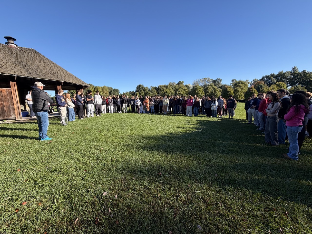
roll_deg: +3.2
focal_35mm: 14
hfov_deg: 102.1
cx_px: 156
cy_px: 117
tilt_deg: -6.4
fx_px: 126
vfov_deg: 85.7
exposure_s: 1/709
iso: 40
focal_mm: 2.22
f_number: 2.2
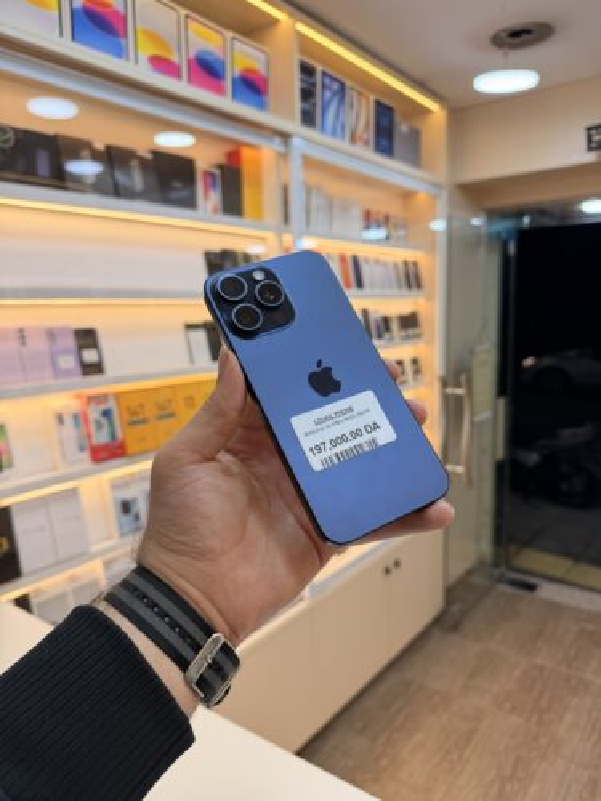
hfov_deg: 56.8
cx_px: 300
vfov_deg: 71.6
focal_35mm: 24
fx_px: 556
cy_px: 400
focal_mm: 6.76
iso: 80
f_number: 1.78
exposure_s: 1/399
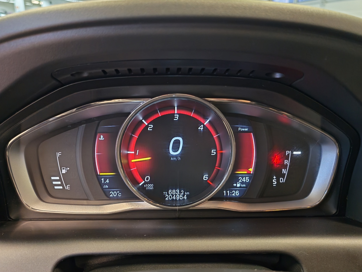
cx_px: 181
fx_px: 314
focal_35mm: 30
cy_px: 136
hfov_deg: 60.0
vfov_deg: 46.8
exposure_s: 1/50
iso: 320
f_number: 1.6
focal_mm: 5.4
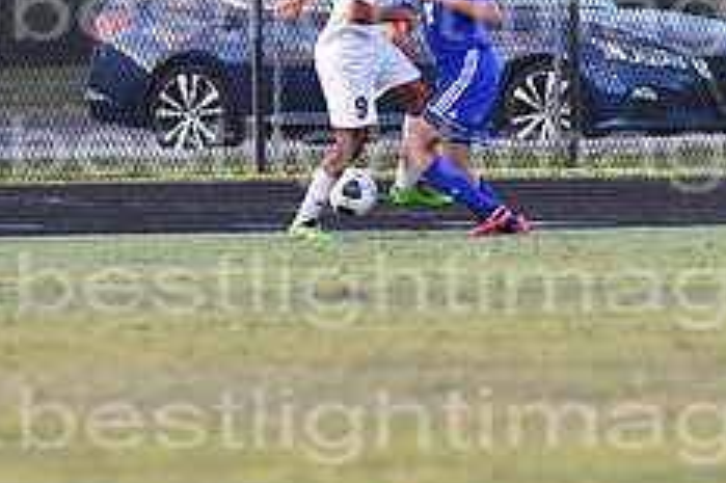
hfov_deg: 1.8
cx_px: 424
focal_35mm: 1121
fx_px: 22590
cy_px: 86
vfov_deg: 1.2
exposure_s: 1/1000
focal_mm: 300
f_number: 4
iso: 1600
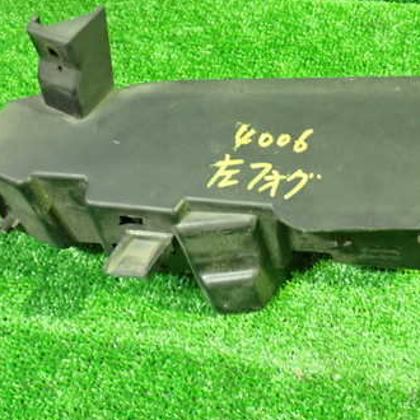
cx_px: 288
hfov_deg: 27.9
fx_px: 837
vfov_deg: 28.1
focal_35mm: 61
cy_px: 176
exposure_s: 1/15
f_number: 2.7
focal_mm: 6.83
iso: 800
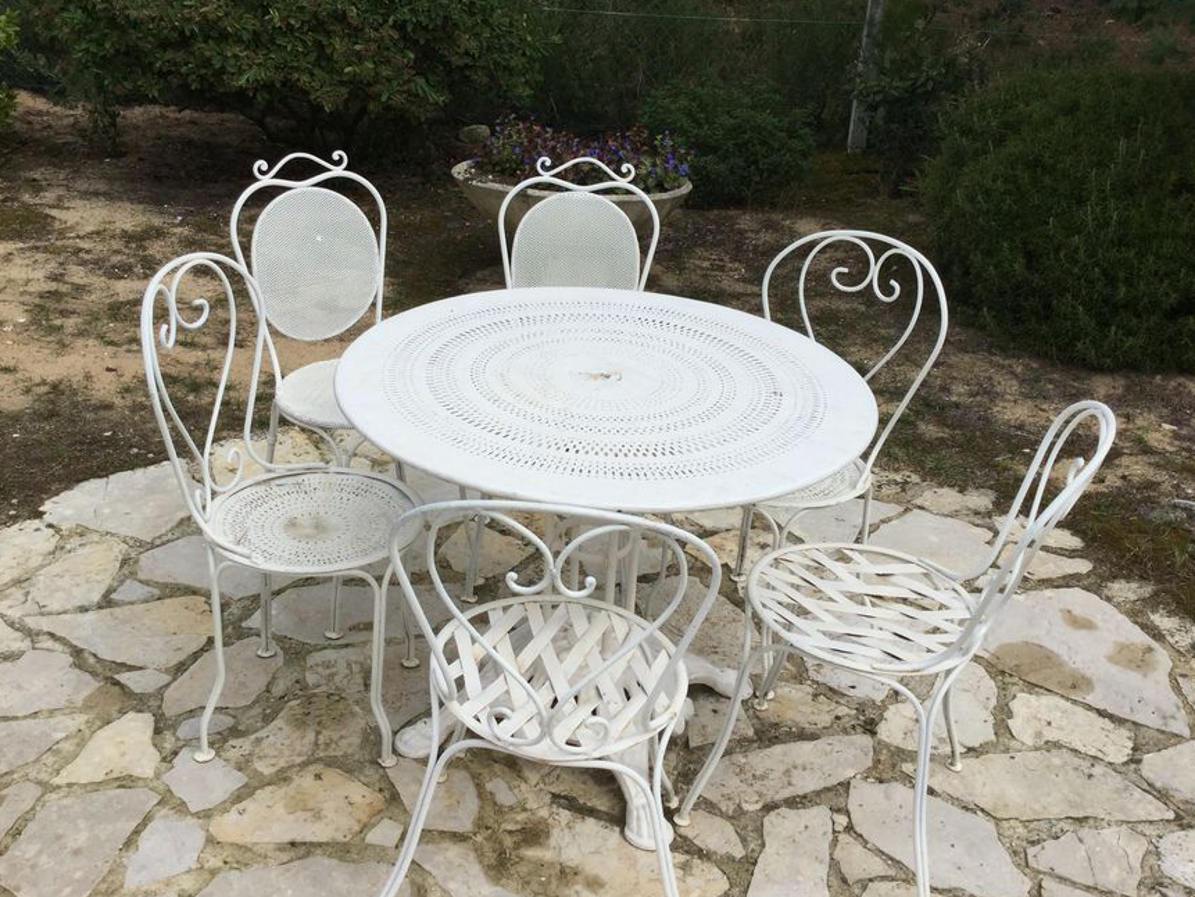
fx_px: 1243
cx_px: 551
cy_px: 400
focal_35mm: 36
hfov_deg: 51.3
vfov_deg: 39.6
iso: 25
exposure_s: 1/1988
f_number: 2.4
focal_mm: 3.3
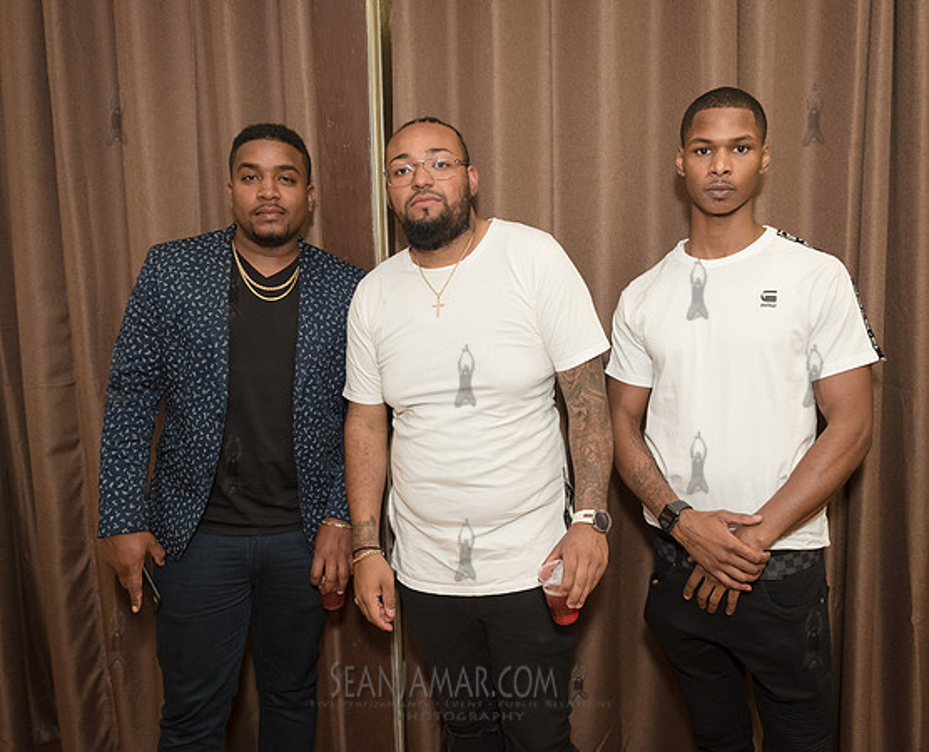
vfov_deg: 50.4
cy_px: 352
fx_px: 799
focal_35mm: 29
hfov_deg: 60.3
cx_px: 492
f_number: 3.5
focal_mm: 24
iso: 2000
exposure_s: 1/400
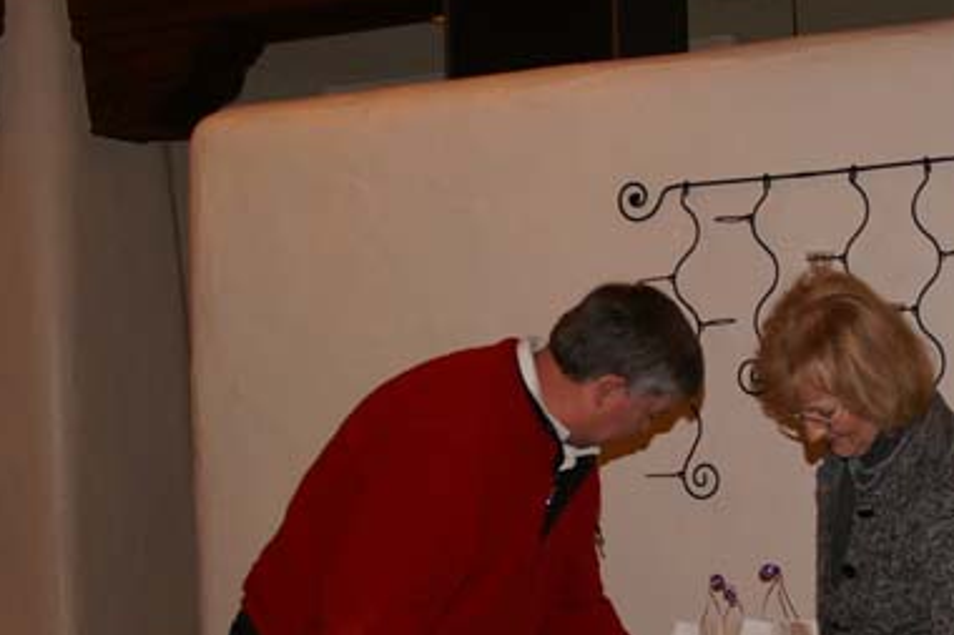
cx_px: 710
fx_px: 2357
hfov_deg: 22.7
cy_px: 666
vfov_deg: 15.0
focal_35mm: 89
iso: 200
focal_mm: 22
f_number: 3.5
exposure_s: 1/60
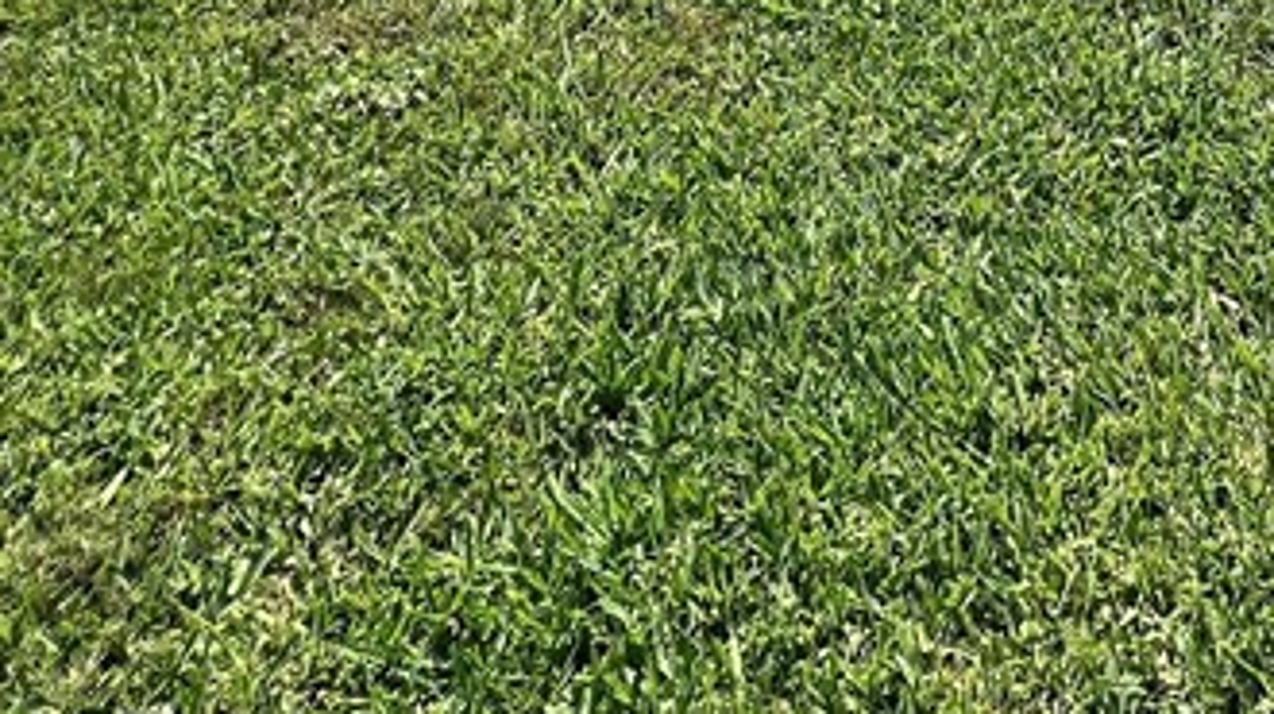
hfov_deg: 41.5
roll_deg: +2.1
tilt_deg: -0.3
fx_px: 1485
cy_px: -745
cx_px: 1220
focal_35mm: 44
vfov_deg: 17.9
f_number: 1.8
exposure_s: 1/1014
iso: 32
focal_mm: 1.57
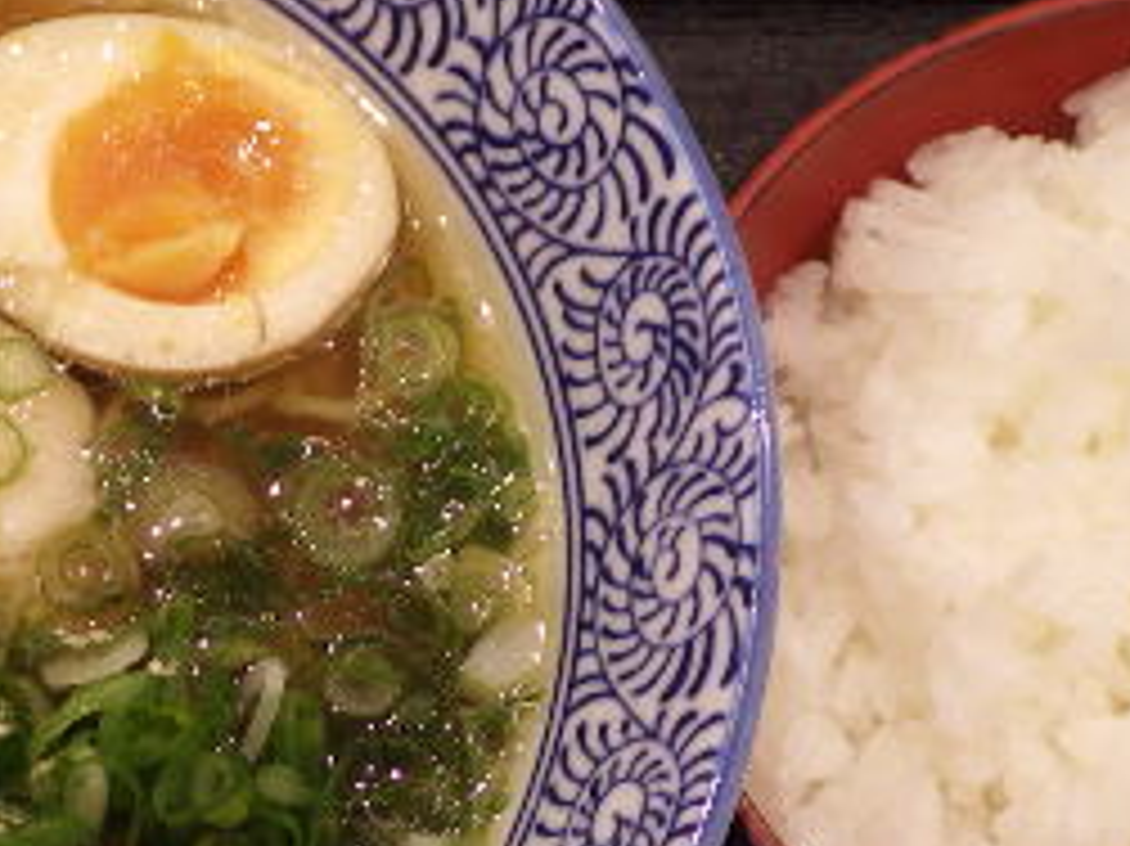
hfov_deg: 24.4
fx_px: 2578
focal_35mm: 79
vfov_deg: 18.4
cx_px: 248
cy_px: 720
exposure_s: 1/80
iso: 200
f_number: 2.3
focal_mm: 5.5
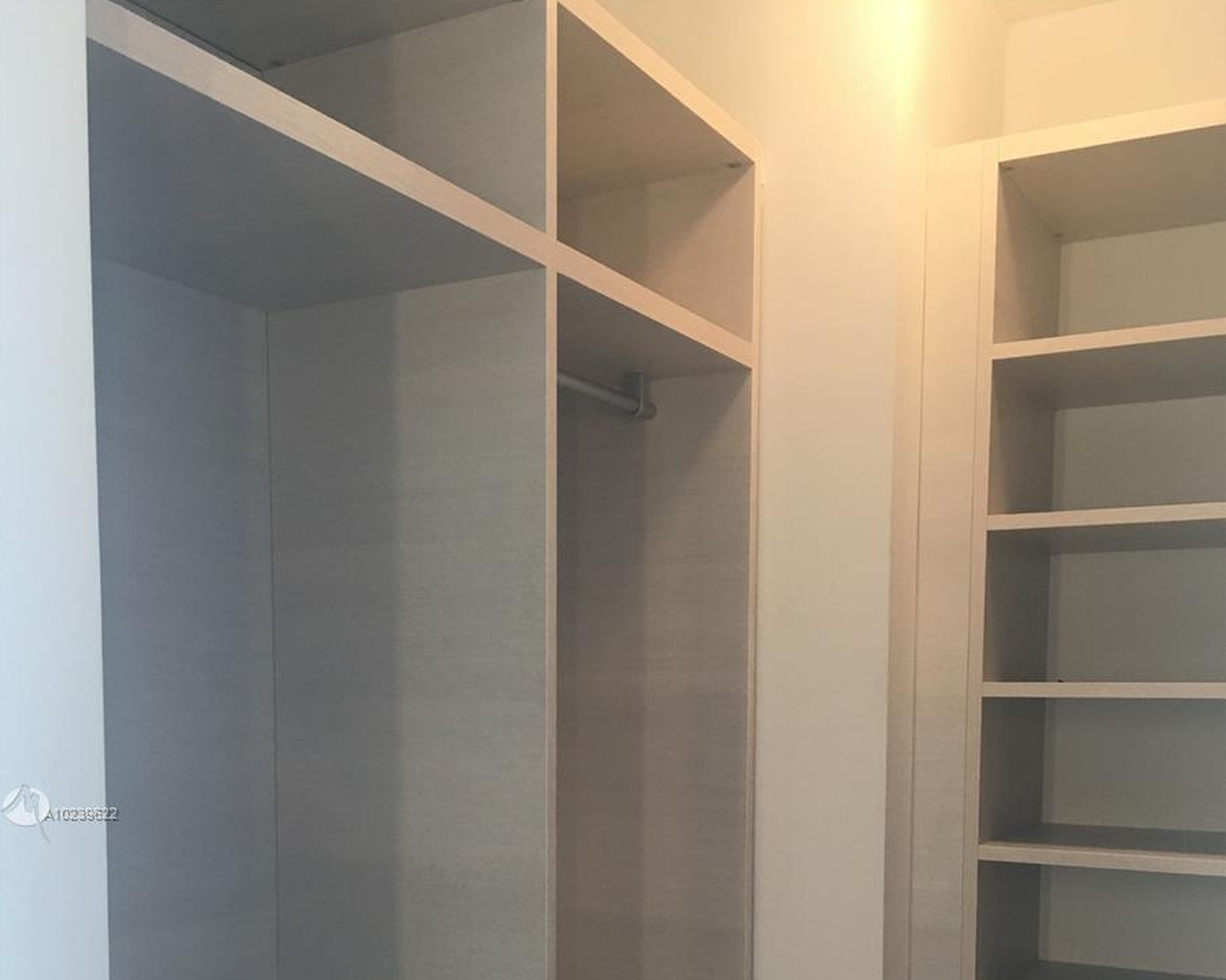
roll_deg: +0.0
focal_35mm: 38
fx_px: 1379
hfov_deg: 47.9
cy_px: 814
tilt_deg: -4.3
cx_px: 613
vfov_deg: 37.4
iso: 40
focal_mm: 4.15
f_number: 2.2
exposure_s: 1/15
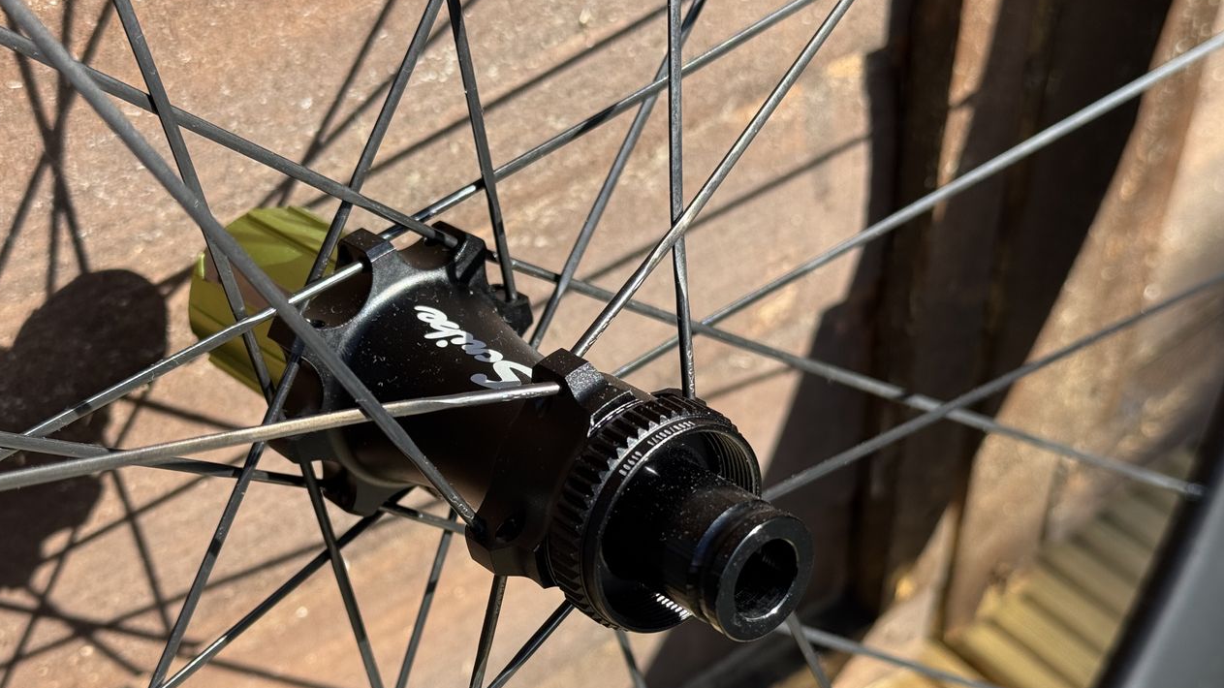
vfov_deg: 22.6
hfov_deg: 39.2
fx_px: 1720
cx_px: 605
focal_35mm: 53
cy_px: 439
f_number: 1.78
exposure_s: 1/900
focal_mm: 6.76
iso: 64
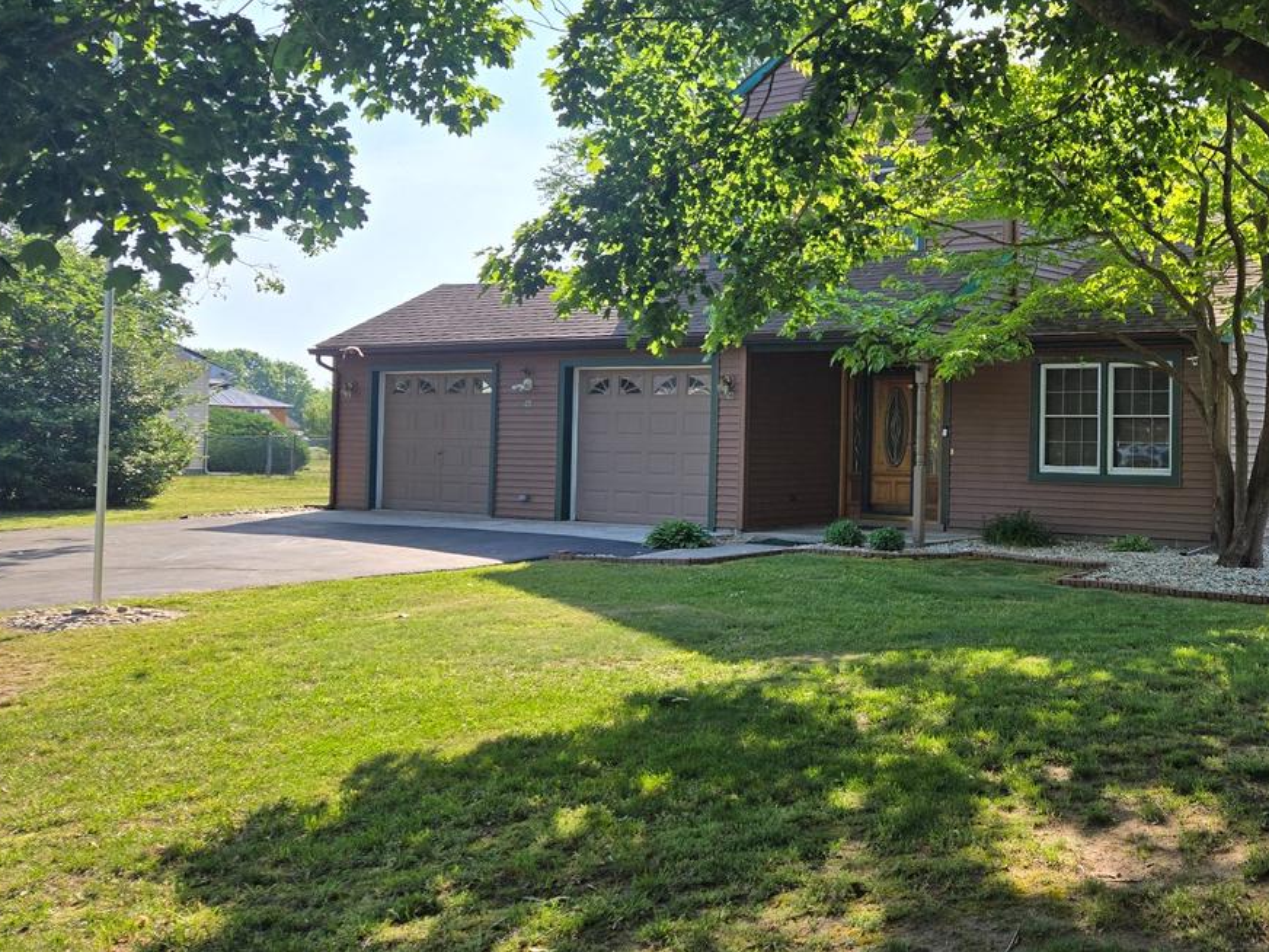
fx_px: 1393
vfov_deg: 37.7
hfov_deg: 46.6
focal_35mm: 38
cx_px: 1003
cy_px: 412
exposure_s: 1/1461
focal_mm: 5.4
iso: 25
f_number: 1.8
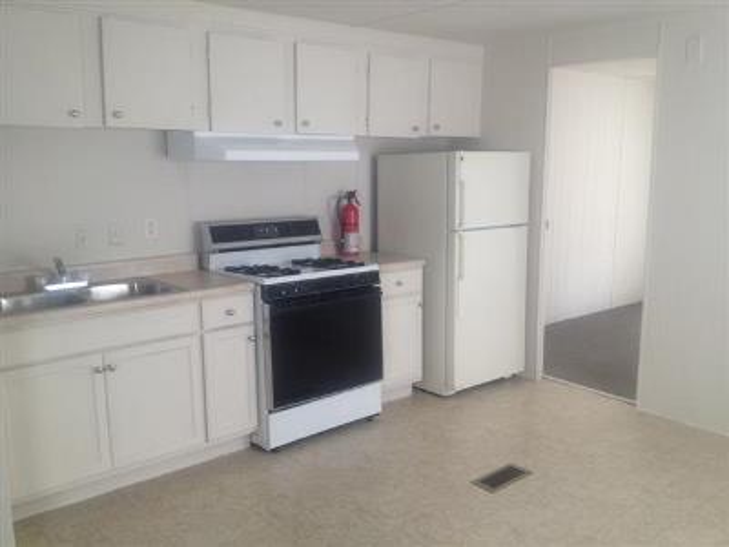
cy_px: 274
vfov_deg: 40.7
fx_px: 737
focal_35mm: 35
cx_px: 364
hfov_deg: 52.6
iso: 50
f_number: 2.4
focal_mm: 4.28
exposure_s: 1/60
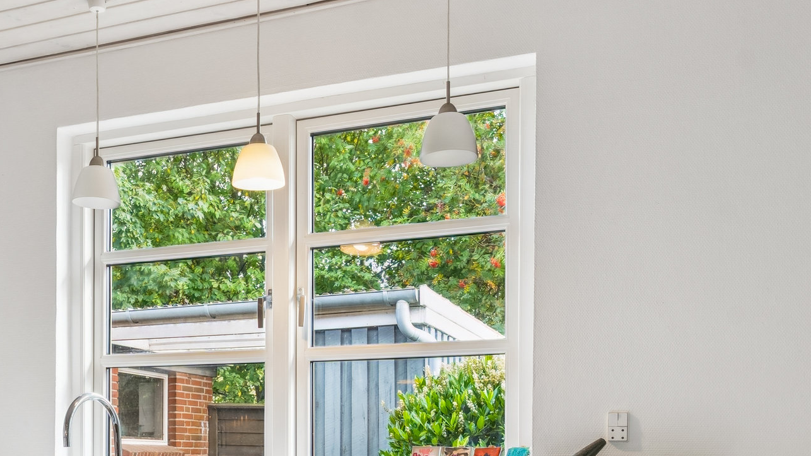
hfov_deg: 44.1
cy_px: 468
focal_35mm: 45
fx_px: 972
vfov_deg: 25.0
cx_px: 228
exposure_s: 1/6
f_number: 8
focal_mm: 18.5
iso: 200
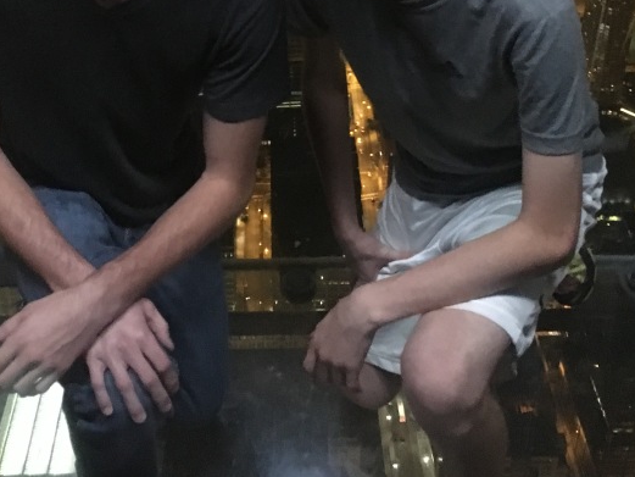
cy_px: 30
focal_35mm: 57
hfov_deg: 33.7
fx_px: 1046
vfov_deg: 24.8
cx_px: 268
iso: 800
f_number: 2.2
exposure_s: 1/15
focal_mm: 4.15
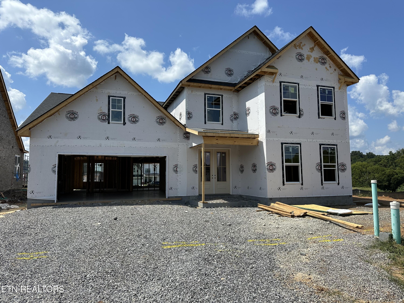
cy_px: 152
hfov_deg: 71.6
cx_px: 202
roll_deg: -0.1
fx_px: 280
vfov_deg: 56.8
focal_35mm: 24
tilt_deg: +5.2
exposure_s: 1/6211
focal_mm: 6.86
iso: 80
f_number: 1.78
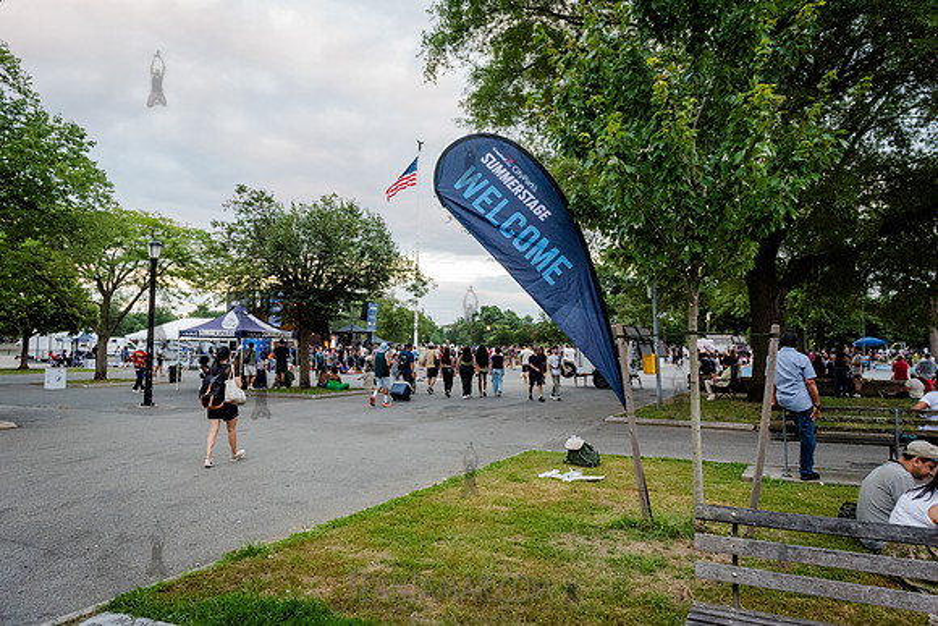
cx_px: 469
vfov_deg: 53.2
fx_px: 625
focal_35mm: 24
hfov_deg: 73.7
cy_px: 313
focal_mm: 24
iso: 4000
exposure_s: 1/400
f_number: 4.5
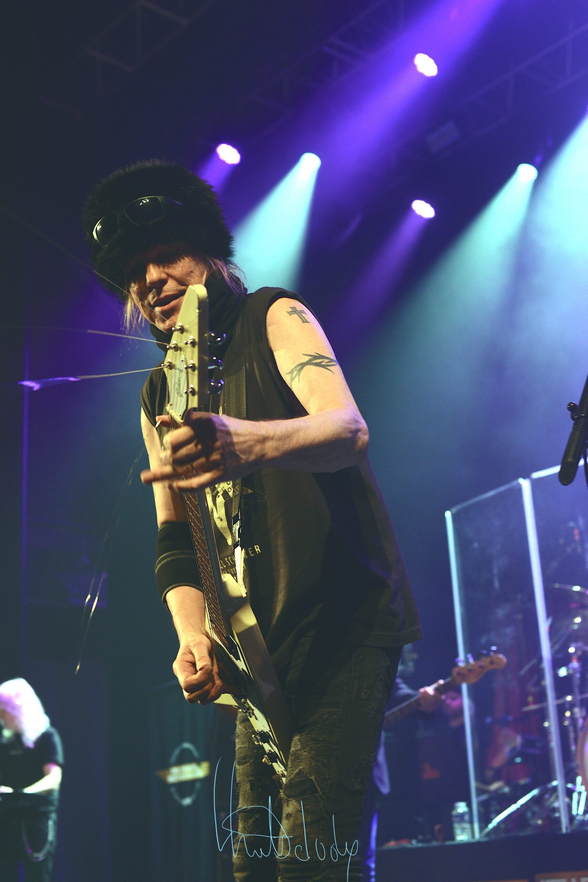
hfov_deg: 27.0
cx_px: 294
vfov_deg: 39.6
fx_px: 1225
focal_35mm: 50
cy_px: 441
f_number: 4.5
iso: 1000
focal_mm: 50
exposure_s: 1/160
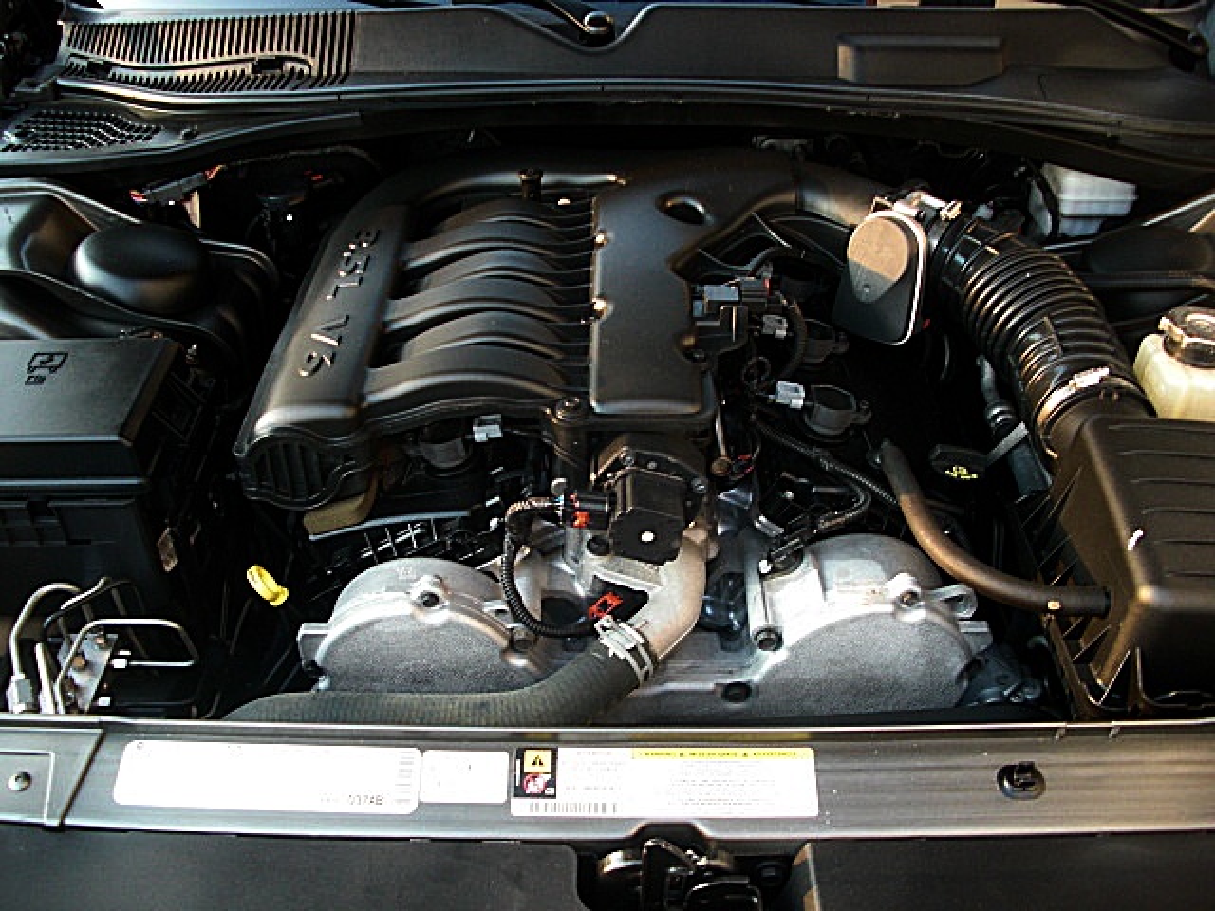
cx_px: 608
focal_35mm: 36
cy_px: 456
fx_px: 1264
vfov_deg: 39.7
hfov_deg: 51.4
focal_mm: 6.3
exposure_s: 1/60
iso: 200
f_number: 2.8
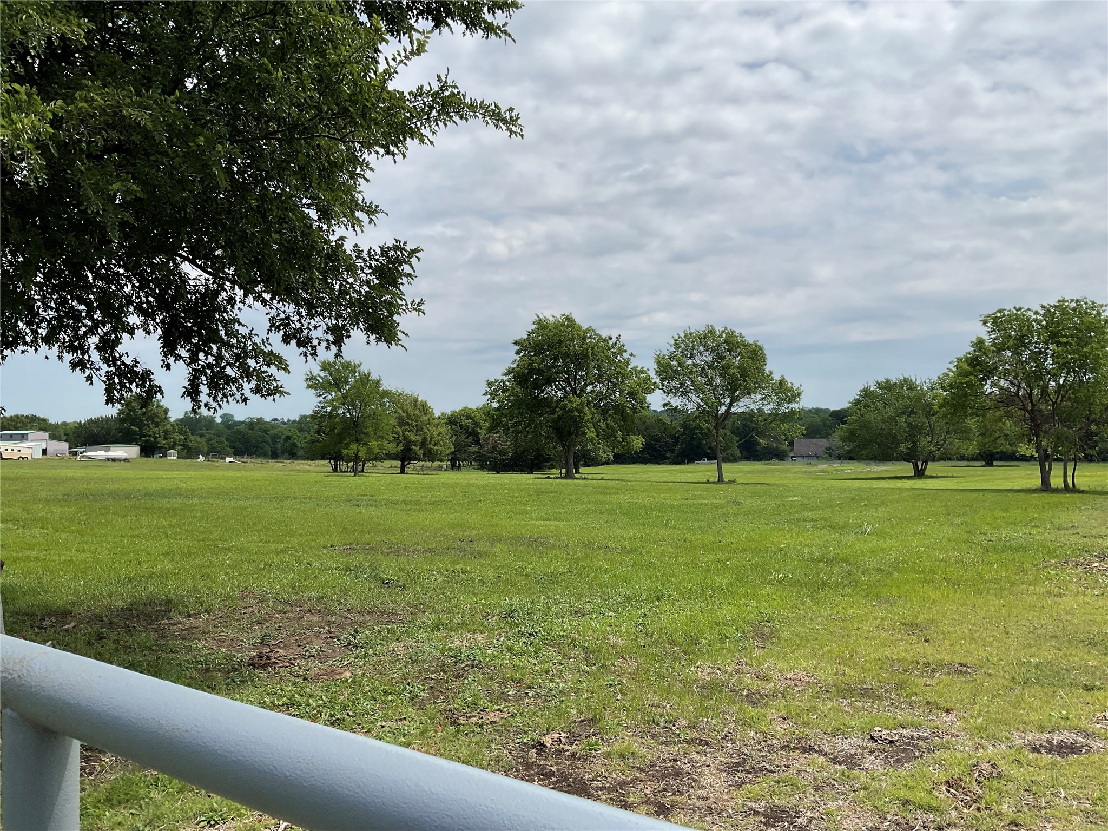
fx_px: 928
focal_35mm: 29
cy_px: 416
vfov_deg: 48.2
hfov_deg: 61.7
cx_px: 554
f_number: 1.8
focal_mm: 3
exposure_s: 1/3534
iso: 16
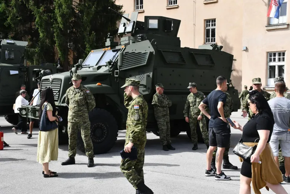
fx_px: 387
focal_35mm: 48
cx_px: 145
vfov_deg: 28.1
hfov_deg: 41.1
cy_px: 97
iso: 2000
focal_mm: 32
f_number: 16
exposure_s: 1/1000
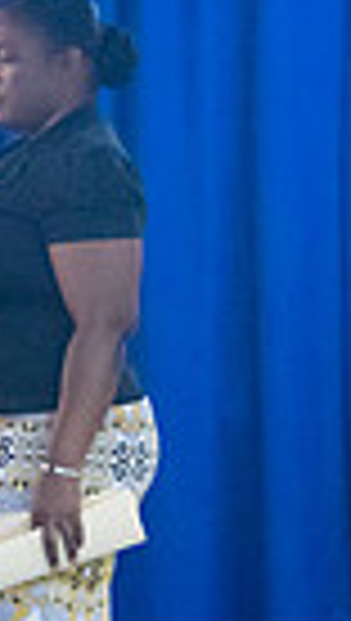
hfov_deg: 2.5
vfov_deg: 4.4
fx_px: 8144
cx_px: -76
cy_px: 603
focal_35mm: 494
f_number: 6.3
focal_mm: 145
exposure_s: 1/200
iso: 25600
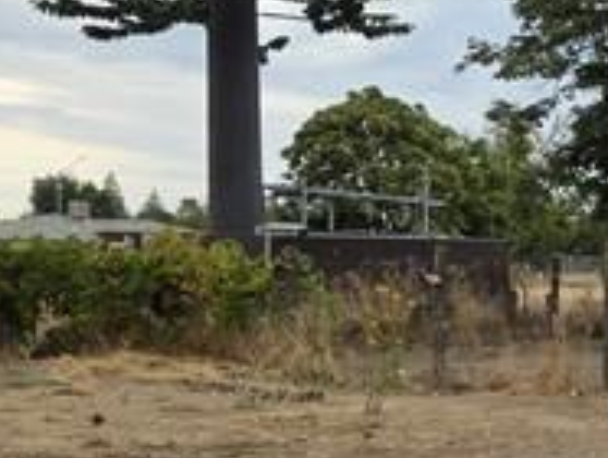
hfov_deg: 20.4
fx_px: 1389
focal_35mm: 79
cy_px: 291
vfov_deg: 18.7
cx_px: 961
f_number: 1.7
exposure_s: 1/2246
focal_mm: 6.3
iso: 80
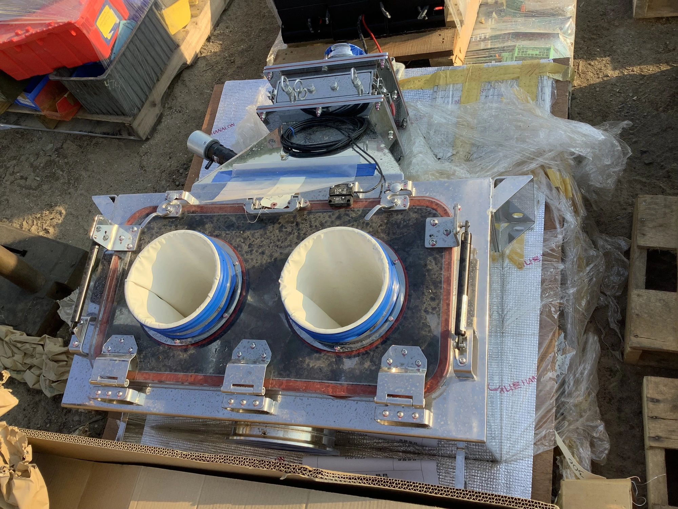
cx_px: 339
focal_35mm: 31
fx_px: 607
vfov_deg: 45.4
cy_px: 254
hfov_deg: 58.4
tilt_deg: -55.3
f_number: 2.4
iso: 25
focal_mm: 3.3
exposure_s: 1/422
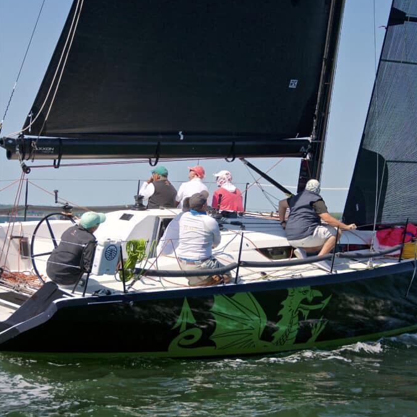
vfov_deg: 14.5
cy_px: 231
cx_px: 209
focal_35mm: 120
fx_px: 1635
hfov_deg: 14.5
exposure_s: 1/800
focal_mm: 62
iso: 250
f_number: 4.8
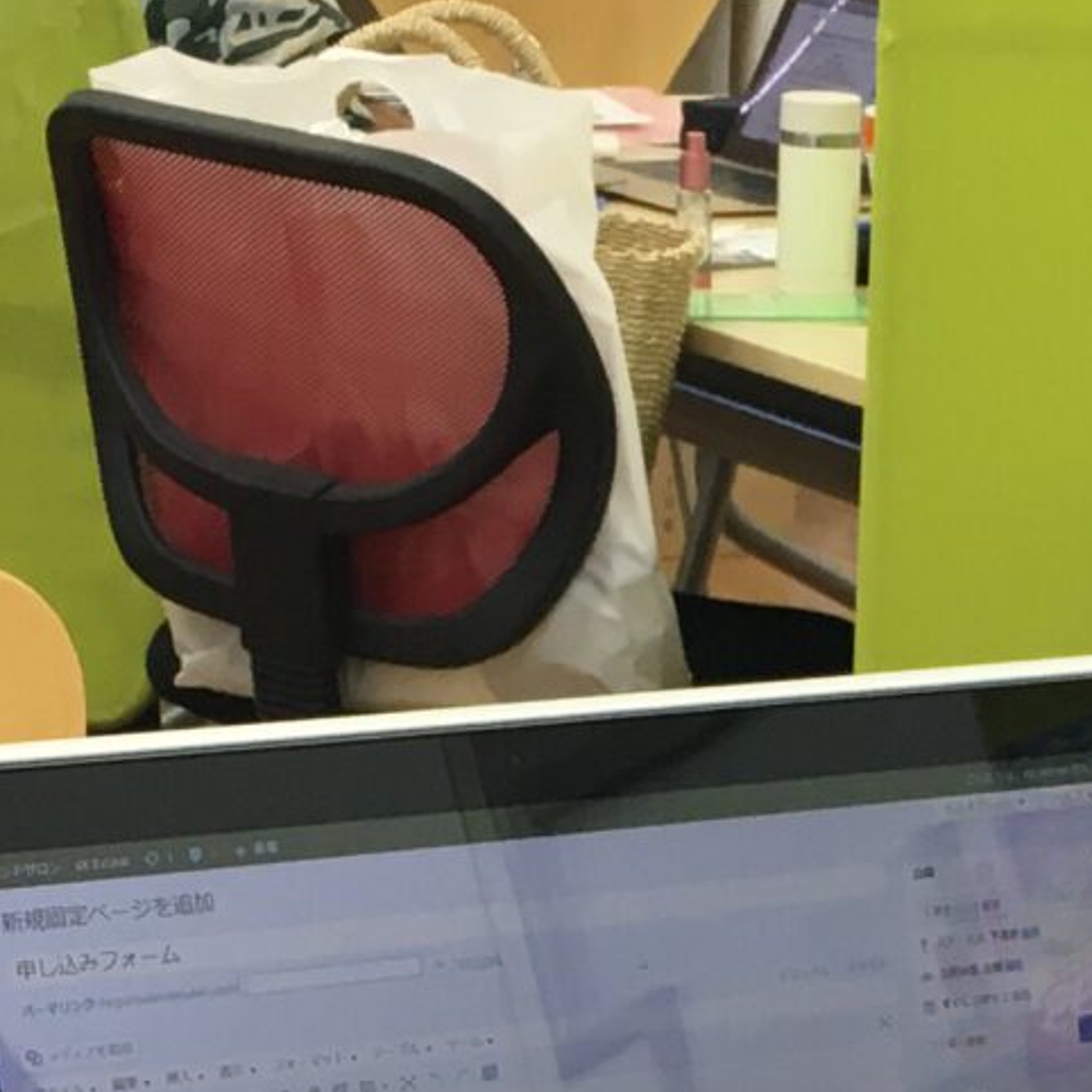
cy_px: 1516
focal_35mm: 136
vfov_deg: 12.4
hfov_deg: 12.8
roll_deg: -2.6
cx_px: 938
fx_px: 4854
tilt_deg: -20.9
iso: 25
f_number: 2.2
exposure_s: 1/30
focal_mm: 4.15
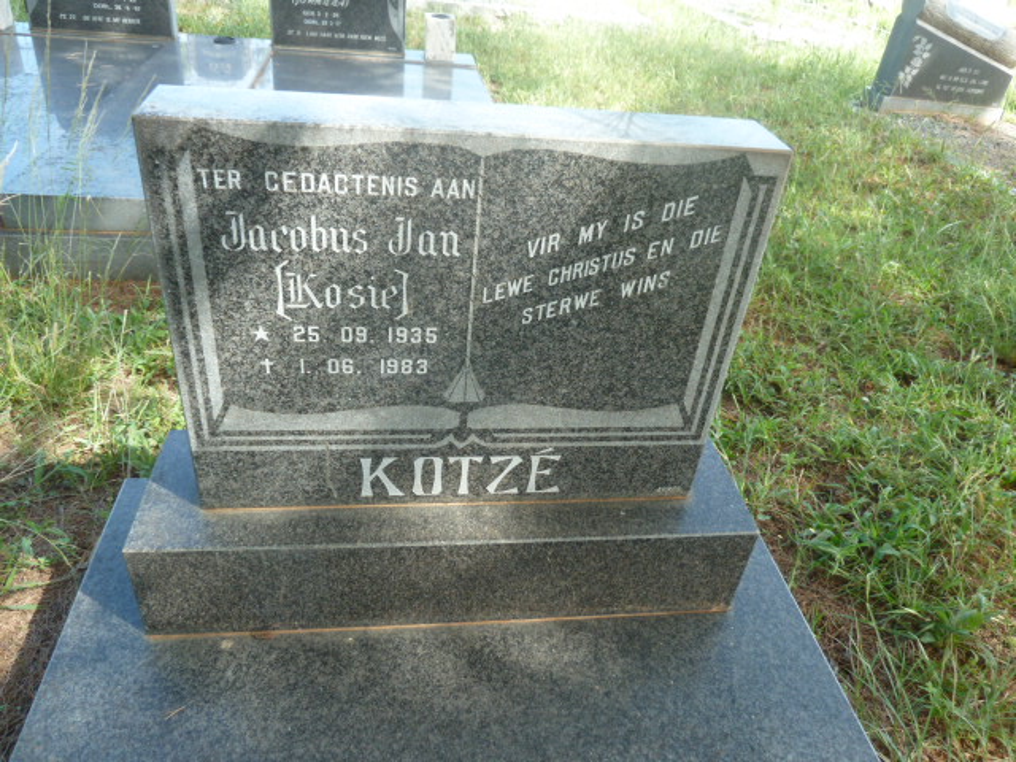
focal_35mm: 25
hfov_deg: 69.4
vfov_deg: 54.9
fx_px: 734
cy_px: 381
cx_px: 508
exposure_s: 1/80
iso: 80
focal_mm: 4.1
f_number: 3.3
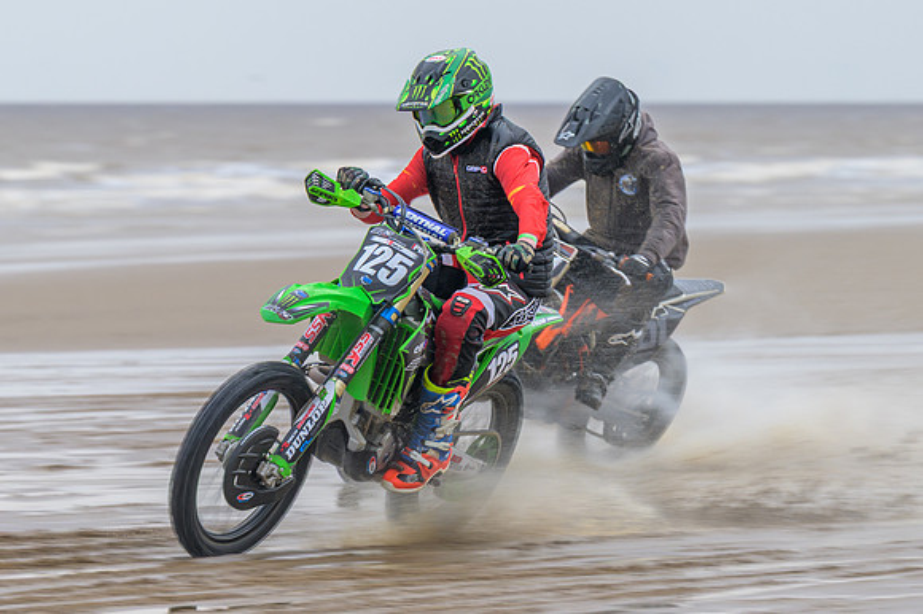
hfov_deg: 5.3
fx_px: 9972
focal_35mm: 389
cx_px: 368
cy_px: 366
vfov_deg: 3.5
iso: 80
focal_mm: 200
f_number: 6.3
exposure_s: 1/200
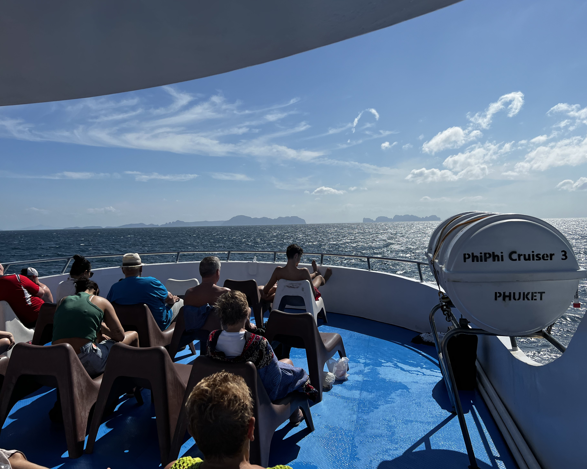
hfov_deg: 62.2
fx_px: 486
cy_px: 231
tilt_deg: -1.0
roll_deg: +1.4
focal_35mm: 28
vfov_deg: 51.5
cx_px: 301
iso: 50
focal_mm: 5.7
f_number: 1.5
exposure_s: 1/12658
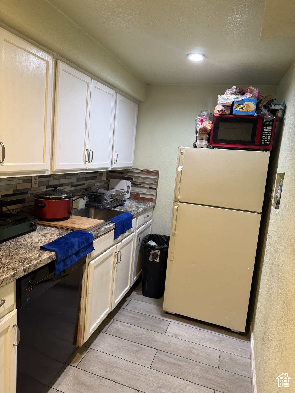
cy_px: 196
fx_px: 273
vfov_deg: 71.6
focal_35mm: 24
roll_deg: -5.5
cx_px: 148
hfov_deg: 56.8
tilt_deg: -7.6
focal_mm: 6.76
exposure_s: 1/60
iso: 200
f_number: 1.78
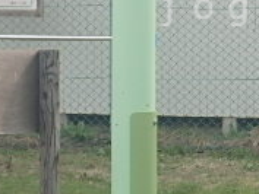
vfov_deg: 6.2
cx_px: 260
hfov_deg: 8.3
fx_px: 1782
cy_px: 9
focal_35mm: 238
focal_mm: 11.7
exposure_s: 1/250
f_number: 5.1
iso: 125
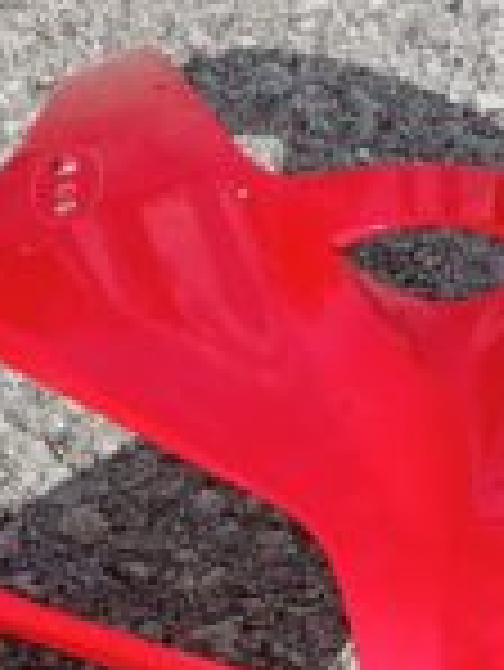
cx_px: 405
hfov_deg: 13.5
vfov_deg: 17.6
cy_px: 657
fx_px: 2113
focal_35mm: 109
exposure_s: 1/613
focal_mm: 3.98
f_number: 1.8
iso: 50
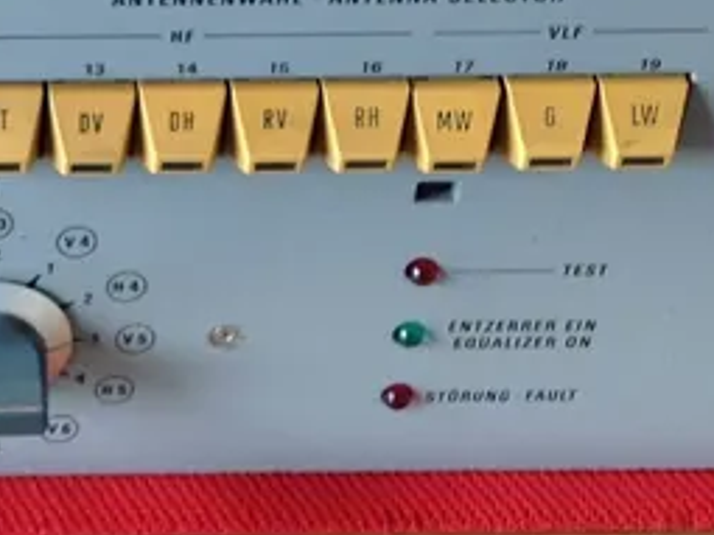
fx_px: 2824
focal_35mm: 137
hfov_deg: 14.0
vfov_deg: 10.8
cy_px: 165
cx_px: -109
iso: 64
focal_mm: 4.28
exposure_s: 1/40
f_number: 2.4
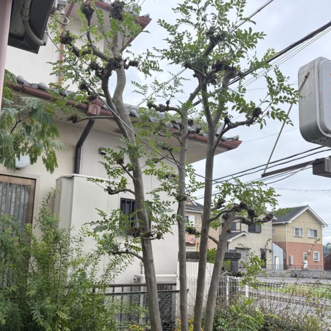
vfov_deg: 52.0
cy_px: 206
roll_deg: -1.6
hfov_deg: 52.5
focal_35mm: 31
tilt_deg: +9.0
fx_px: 335
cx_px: 165
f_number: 1.6
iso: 50
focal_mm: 5.96
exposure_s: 1/1667
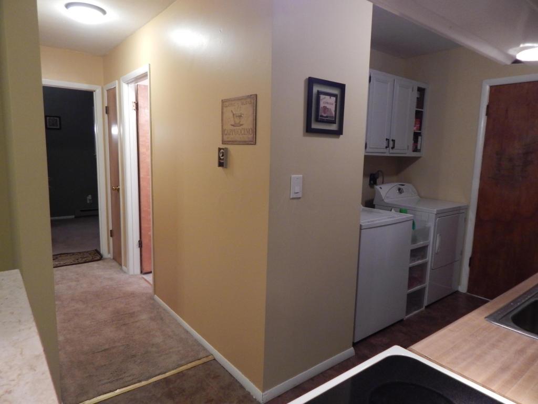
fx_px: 342
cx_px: 269
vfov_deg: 61.1
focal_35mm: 22
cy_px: 202
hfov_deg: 76.4
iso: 360
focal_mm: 4
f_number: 3
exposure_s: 1/30
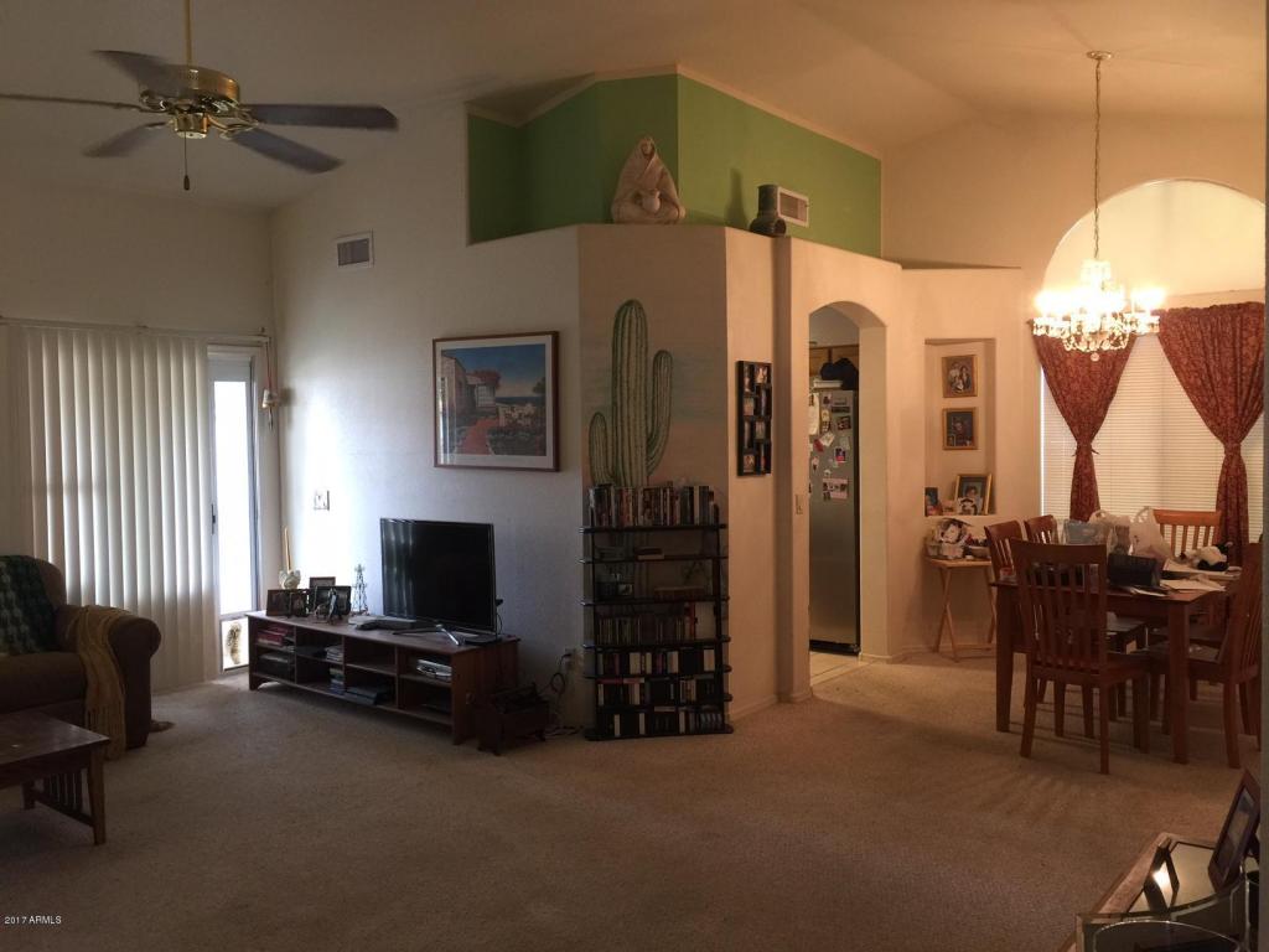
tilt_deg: -3.0
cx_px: 634
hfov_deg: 61.7
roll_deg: -0.2
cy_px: 476
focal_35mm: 29
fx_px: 1063
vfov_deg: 48.2
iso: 50
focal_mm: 4.15
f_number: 2.2
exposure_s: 1/15
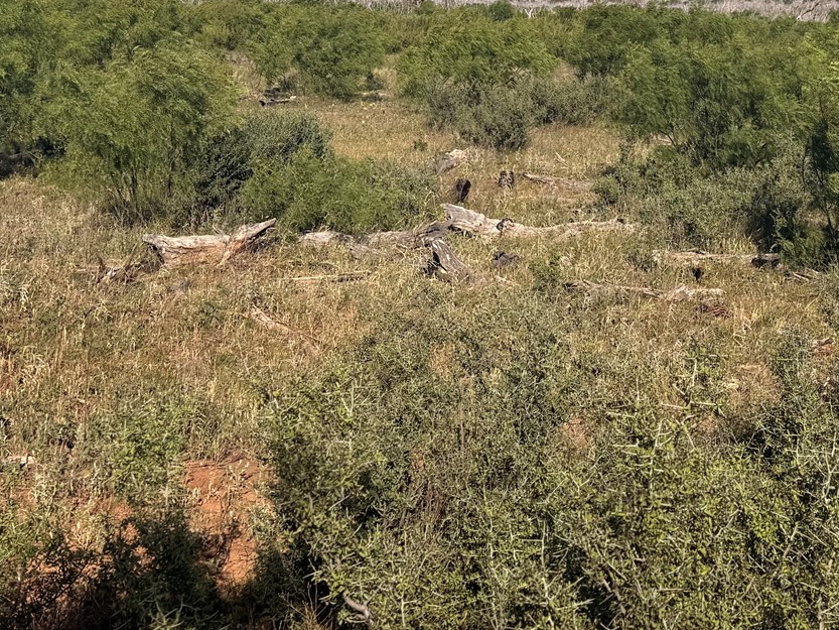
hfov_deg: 32.2
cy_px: 28
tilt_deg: -1.4
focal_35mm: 59
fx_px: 1430
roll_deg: -0.8
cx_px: 612
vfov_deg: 23.9
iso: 80
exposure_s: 1/6173
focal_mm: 6.76
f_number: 1.78
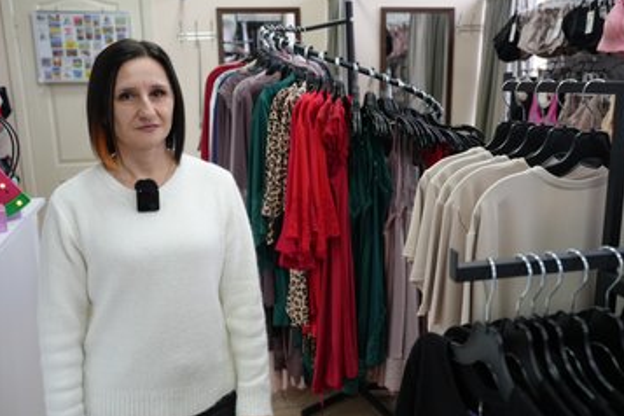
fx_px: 641
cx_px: 316
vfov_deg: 35.9
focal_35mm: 37
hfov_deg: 51.9
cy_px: 216
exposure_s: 1/160
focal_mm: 33
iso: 1600
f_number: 4
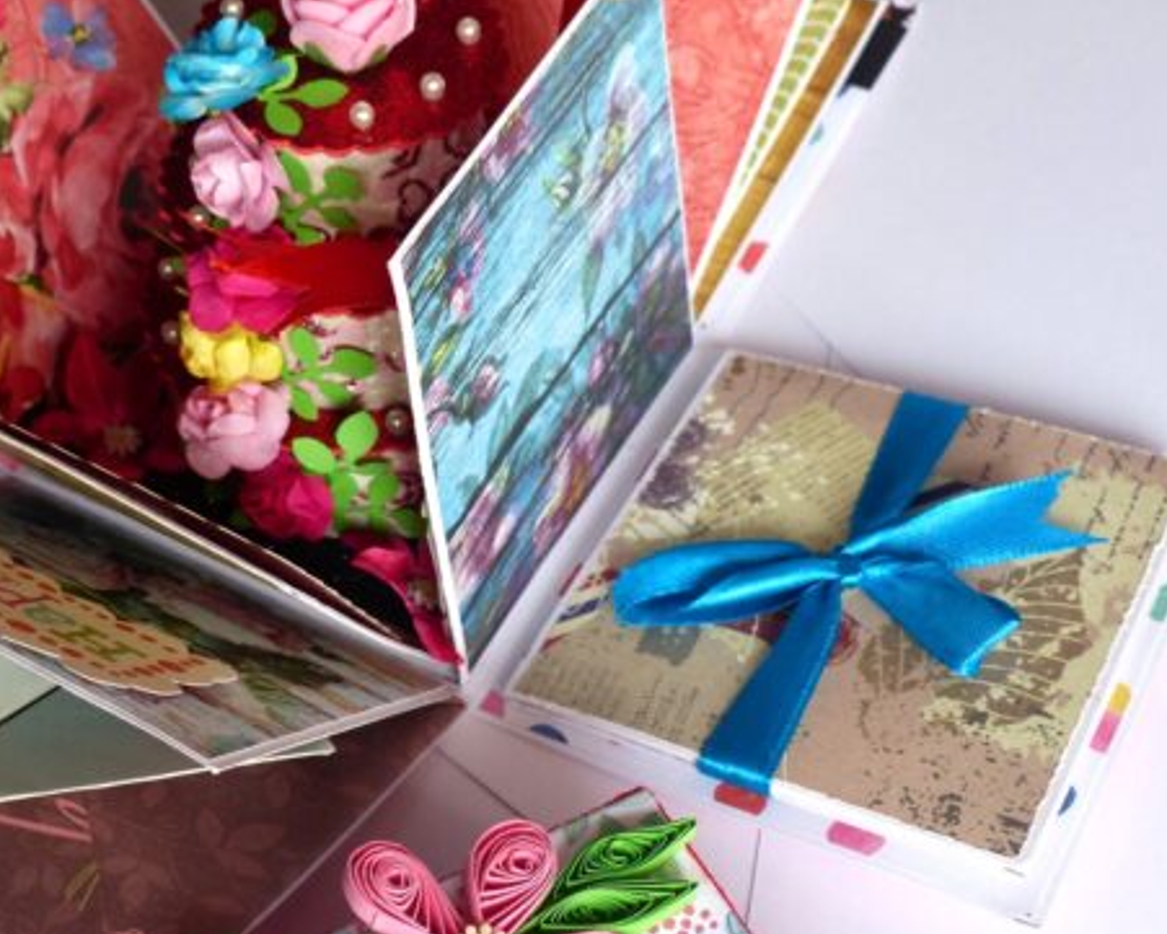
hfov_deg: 30.8
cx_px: 437
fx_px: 2107
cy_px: 520
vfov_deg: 25.0
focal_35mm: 61
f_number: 2.8
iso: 160
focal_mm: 8.4
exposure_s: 1/60
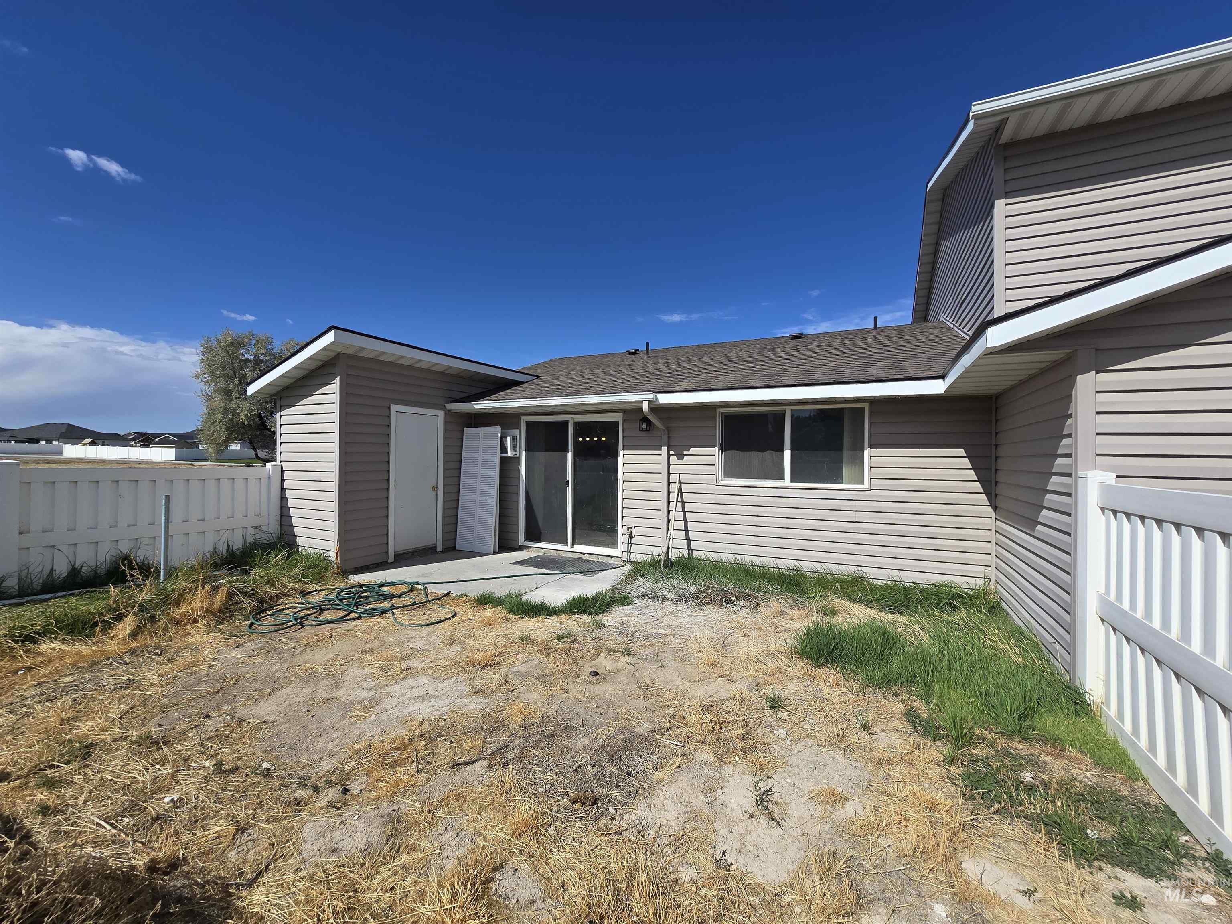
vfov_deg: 89.9
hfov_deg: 106.2
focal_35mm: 13
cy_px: 462
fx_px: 463
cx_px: 616
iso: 50
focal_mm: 2.2
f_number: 2.2
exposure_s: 1/3945
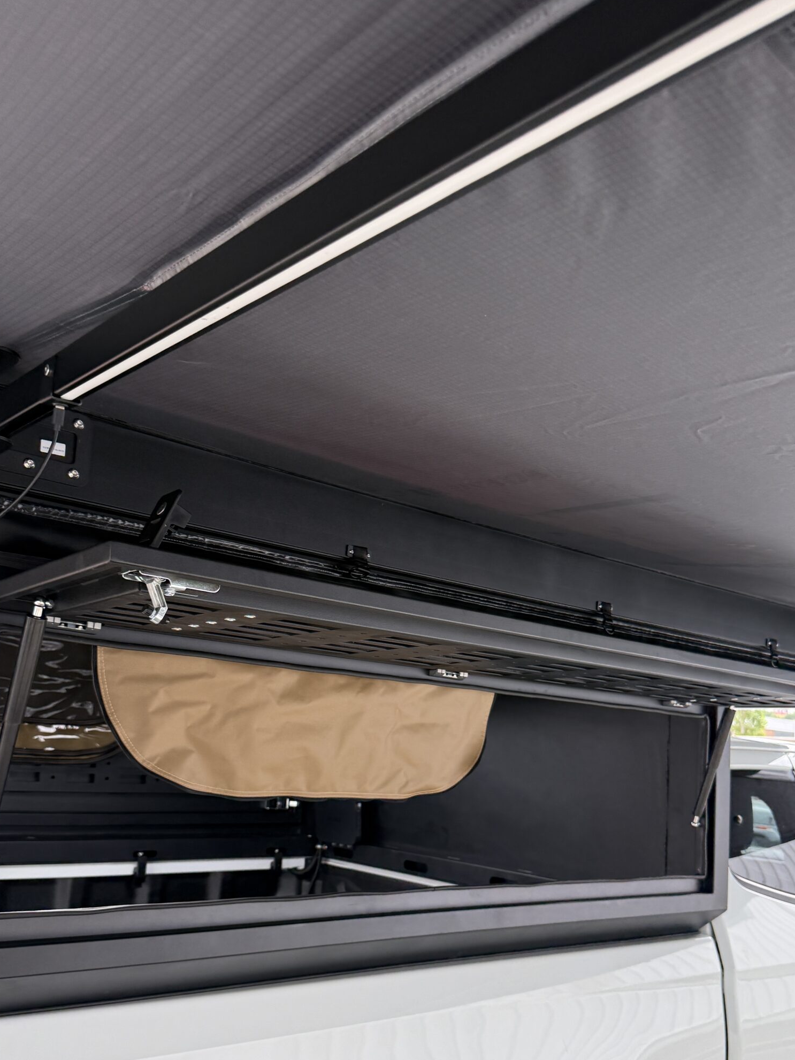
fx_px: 949
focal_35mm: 31
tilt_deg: +9.4
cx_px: 421
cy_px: 652
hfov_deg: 45.4
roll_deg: -0.3
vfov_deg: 57.7
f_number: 1.78
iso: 100
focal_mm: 6.76
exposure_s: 1/243
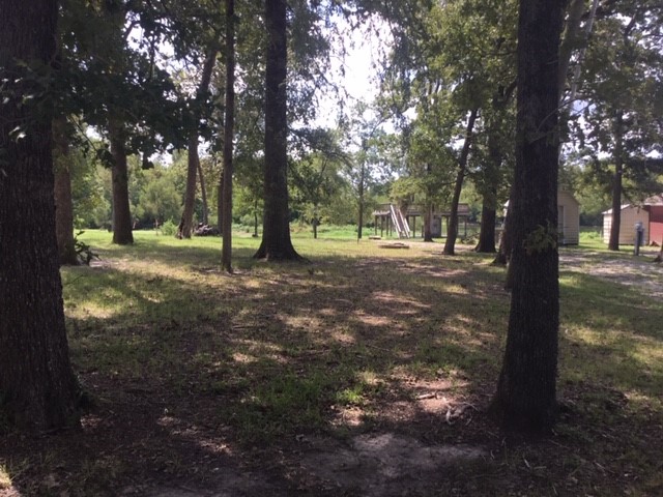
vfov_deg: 45.4
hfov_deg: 58.4
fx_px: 594
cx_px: 332
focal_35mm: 31
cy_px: 248
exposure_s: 1/416
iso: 25
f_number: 2.4
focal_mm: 3.3
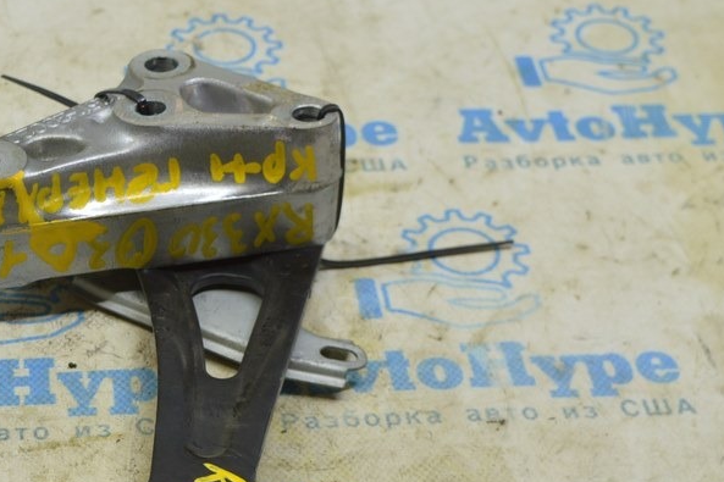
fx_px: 1769
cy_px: 364
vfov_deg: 15.4
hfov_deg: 22.7
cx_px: 125
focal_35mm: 88
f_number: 5.6
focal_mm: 34
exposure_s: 1/30
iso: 400
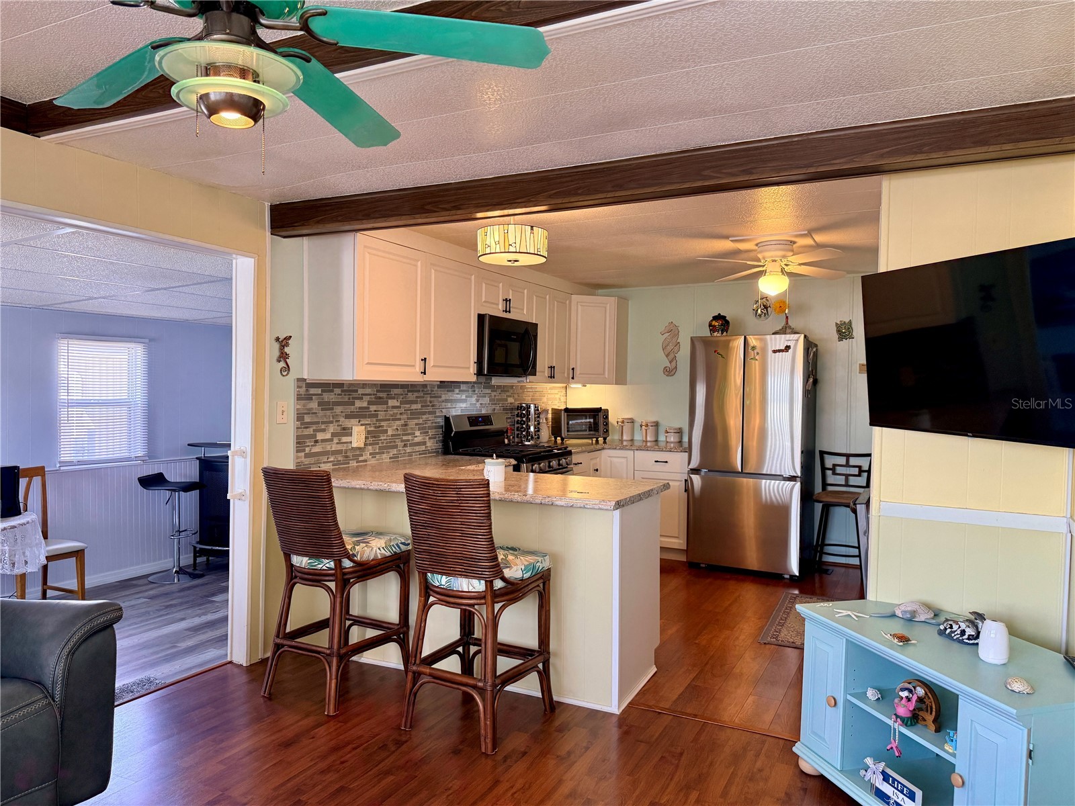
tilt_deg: -1.3
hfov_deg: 71.6
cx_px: 538
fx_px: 745
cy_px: 403
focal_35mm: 24
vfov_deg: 56.8
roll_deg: -0.5
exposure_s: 1/120
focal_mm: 6.76
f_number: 1.78
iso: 200
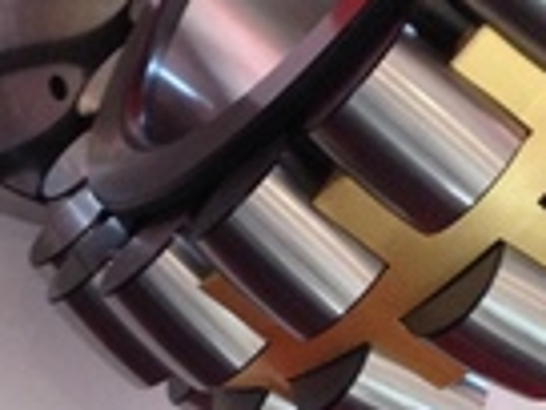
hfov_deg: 16.3
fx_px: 1909
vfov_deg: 12.2
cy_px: 159
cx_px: 193
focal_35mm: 121
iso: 250
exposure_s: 1/20
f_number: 2.4
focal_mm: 4.12
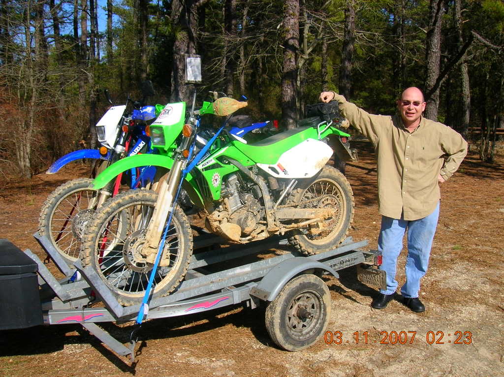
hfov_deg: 54.0
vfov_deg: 41.7
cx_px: 252
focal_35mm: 34
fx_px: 495
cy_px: 188
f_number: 4.9
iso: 50
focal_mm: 5.7
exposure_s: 1/440
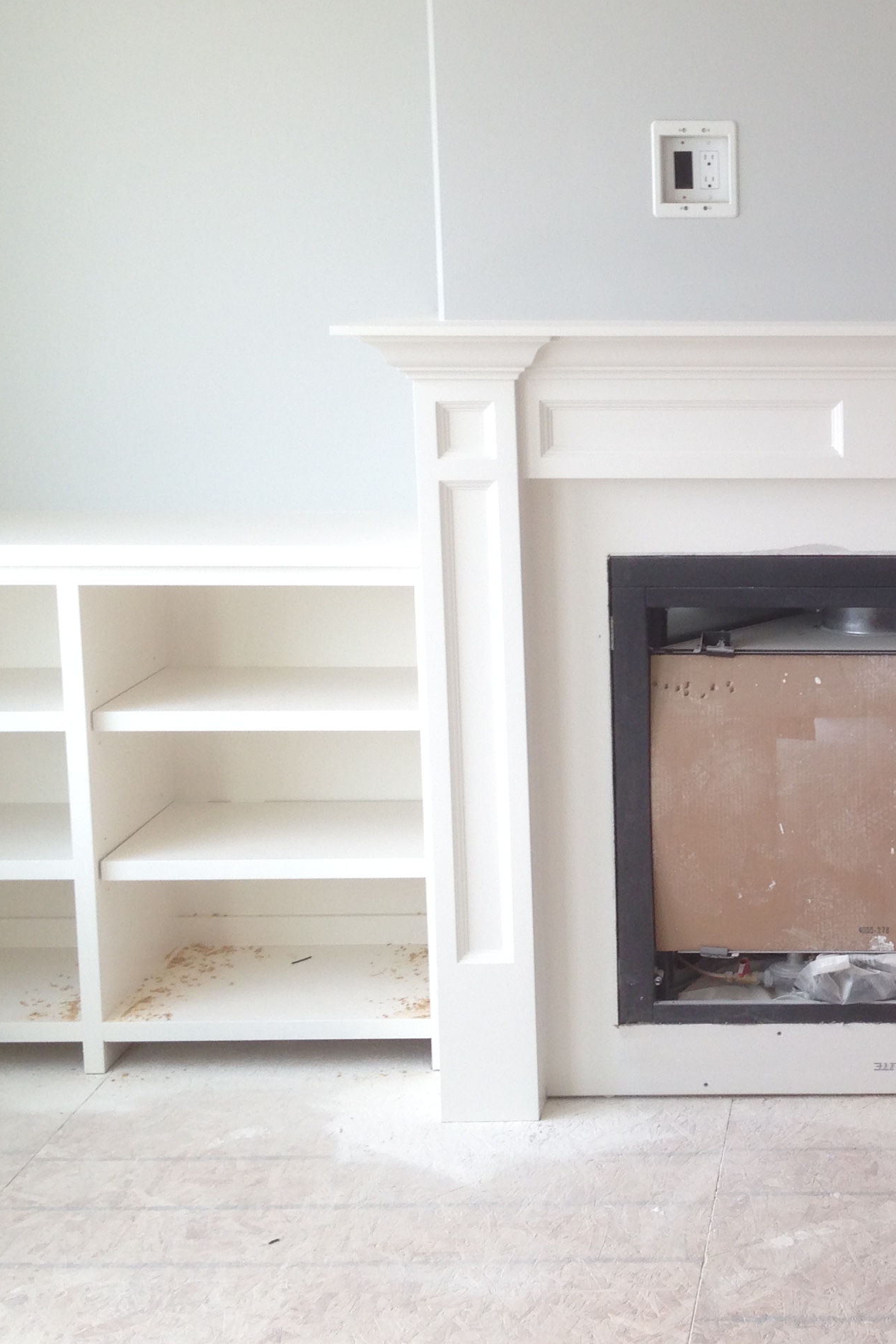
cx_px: 912
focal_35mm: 59
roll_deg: -0.1
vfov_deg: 33.9
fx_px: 2202
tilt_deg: -8.3
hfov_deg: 22.1
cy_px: 557
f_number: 2.4
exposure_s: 1/60
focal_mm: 4.12
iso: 50
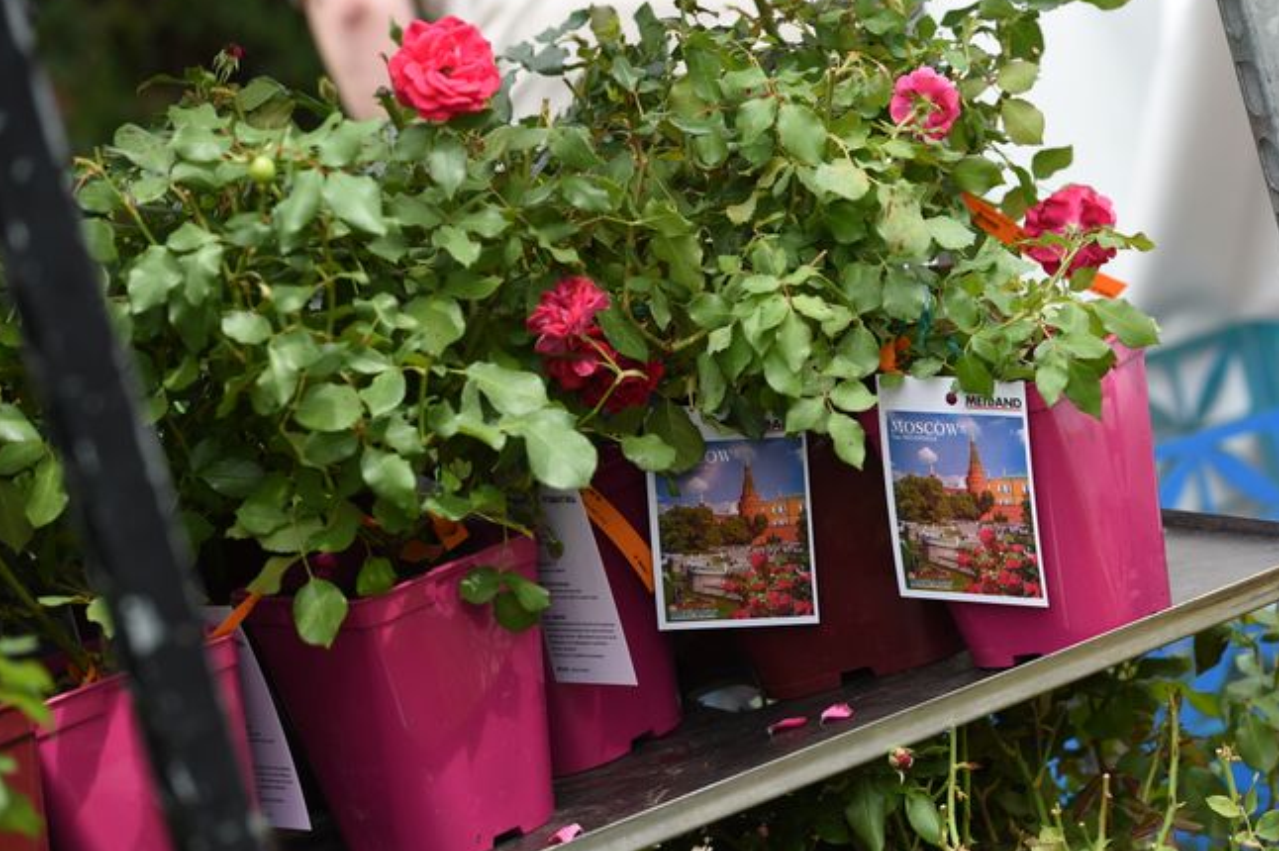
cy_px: 400
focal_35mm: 168
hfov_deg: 12.2
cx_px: 685
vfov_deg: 8.2
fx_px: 5965
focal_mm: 155
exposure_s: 1/250
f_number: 5
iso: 160
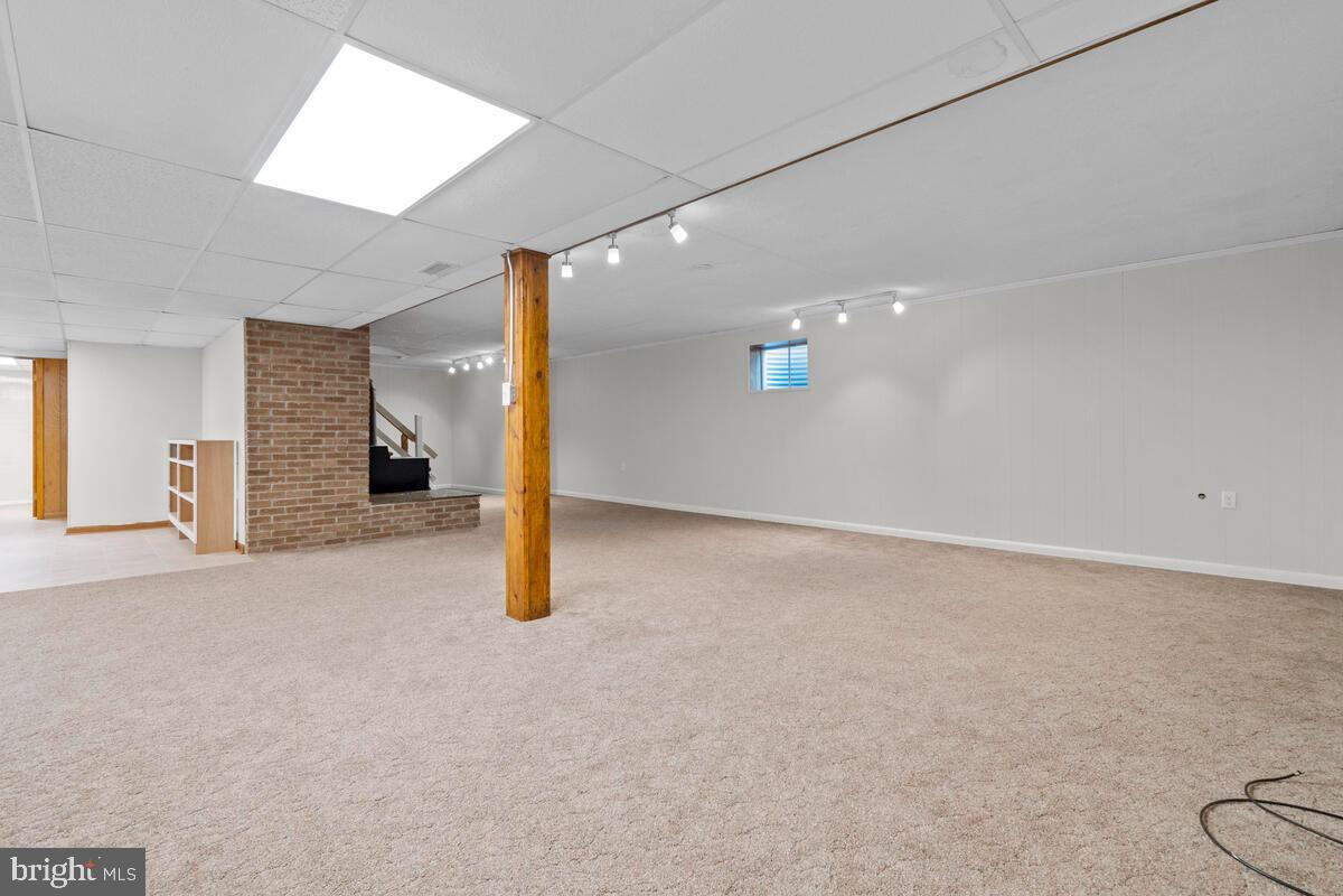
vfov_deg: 77.3
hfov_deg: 100.4
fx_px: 560
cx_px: 672
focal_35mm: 15
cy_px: 448
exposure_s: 1/4
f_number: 8
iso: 500
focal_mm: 10
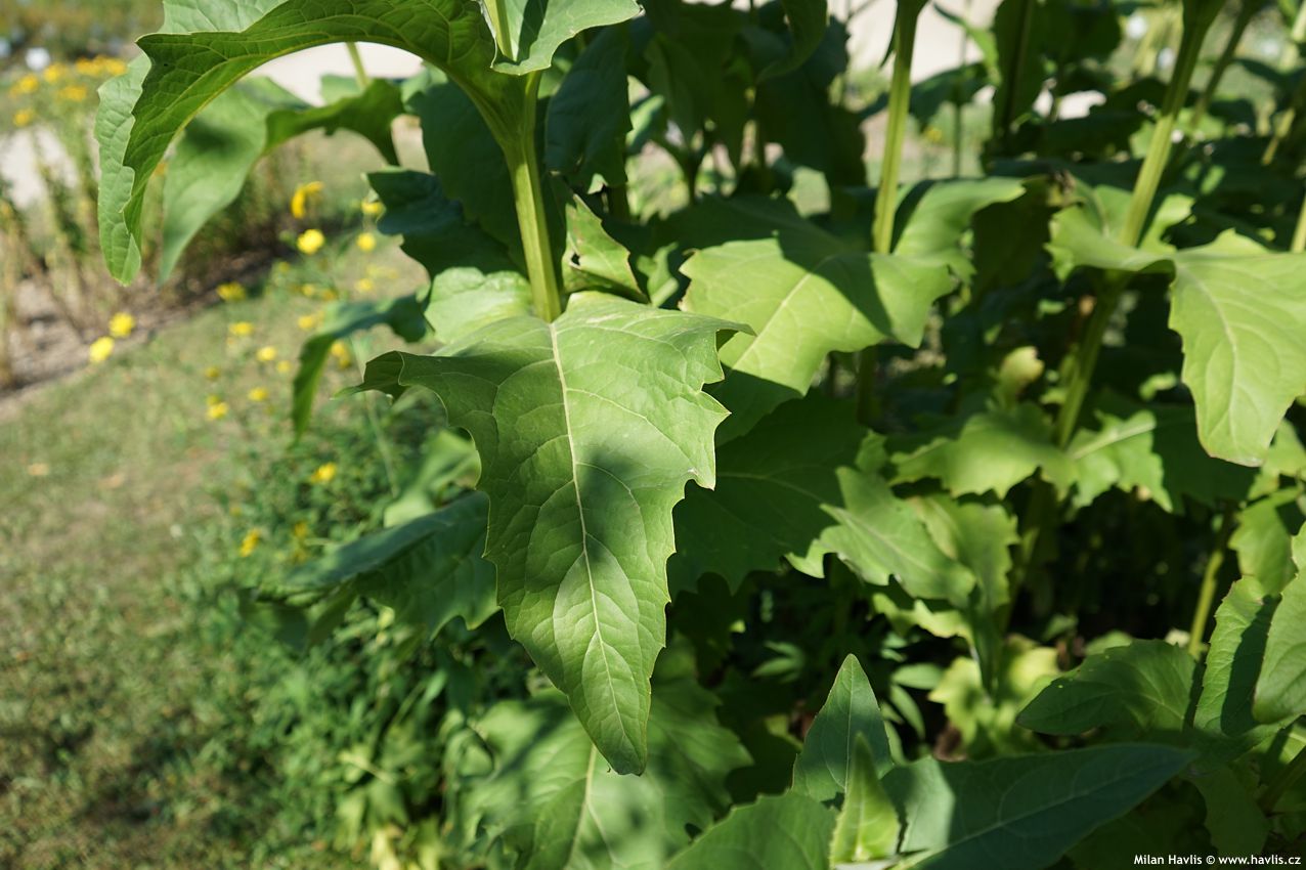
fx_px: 1015
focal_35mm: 28
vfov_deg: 46.4
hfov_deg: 65.5
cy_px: 435
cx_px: 653
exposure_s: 1/1600
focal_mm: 28
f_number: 4
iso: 320
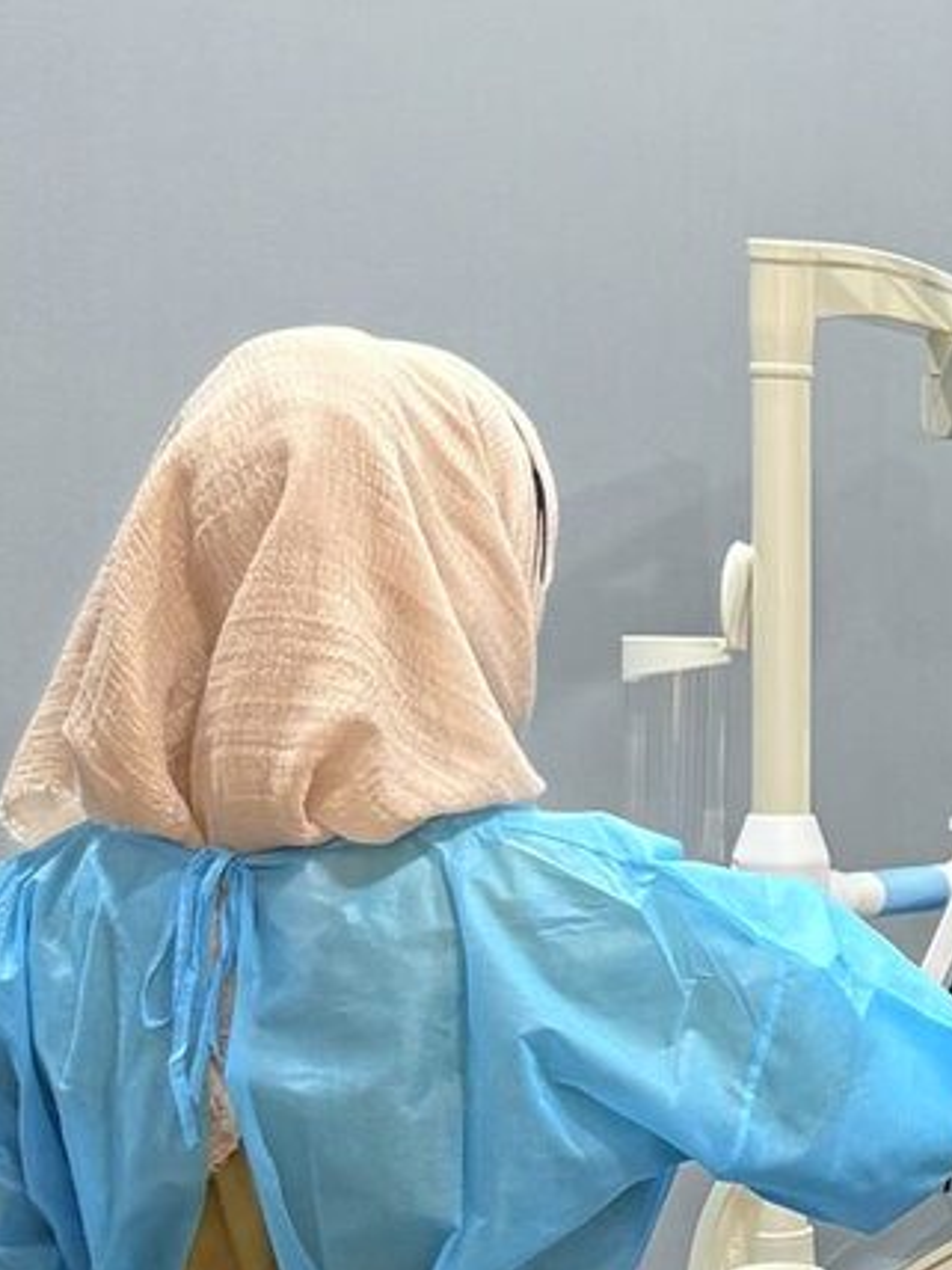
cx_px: 1851
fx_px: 3704
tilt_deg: -4.9
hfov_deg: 12.9
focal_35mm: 101
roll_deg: -0.7
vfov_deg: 19.4
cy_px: 766
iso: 125
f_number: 1.78
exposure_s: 1/50
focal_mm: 6.76
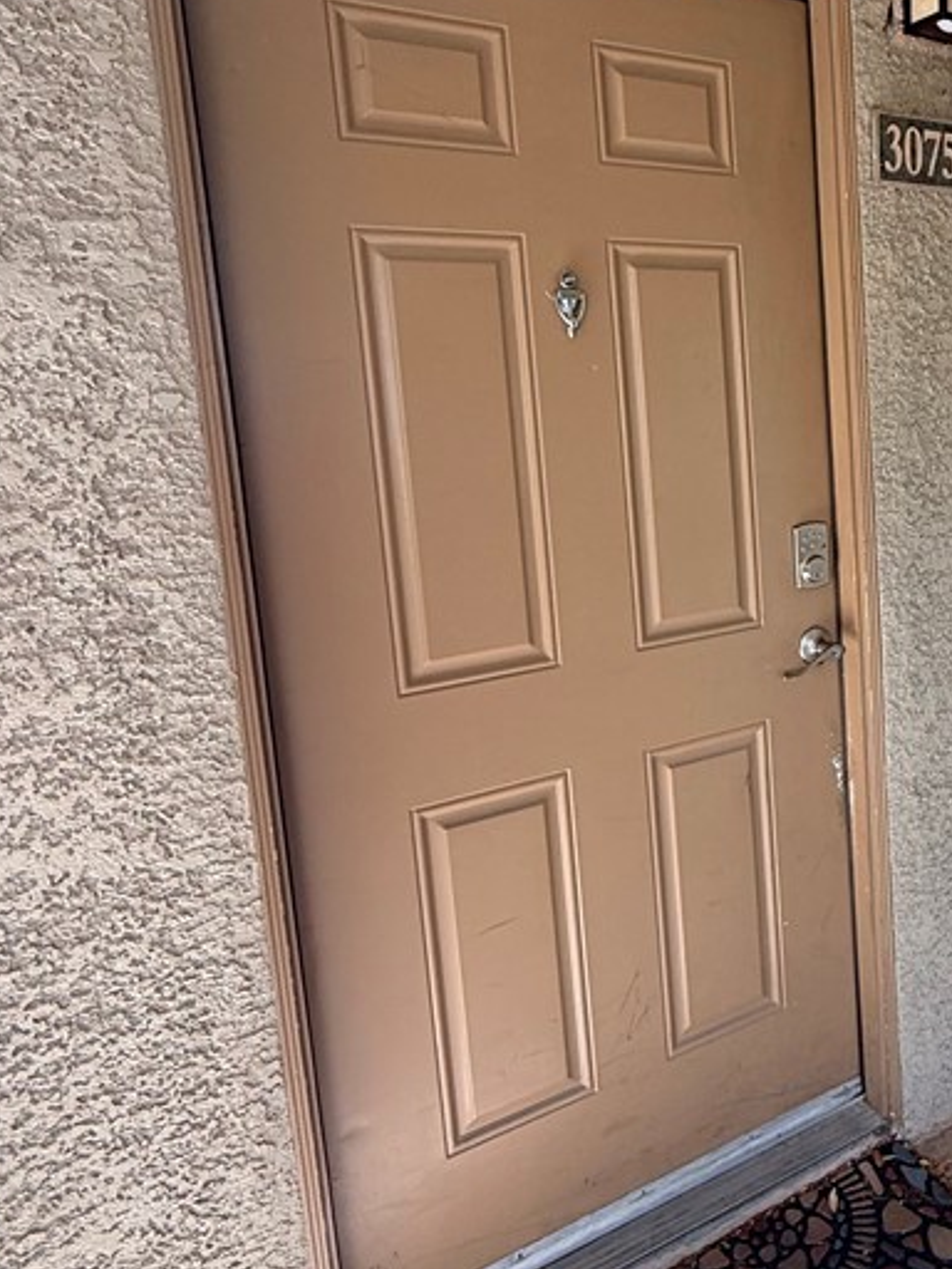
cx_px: 880
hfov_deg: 44.6
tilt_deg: -3.5
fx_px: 1027
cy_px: 518
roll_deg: +3.8
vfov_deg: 63.0
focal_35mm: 28
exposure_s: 1/99
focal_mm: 2.22
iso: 100
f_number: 2.2
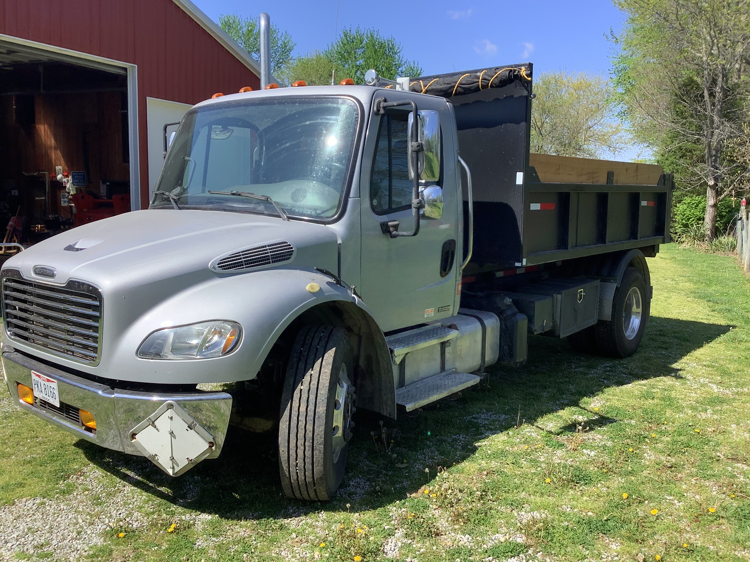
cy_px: 281
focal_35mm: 31
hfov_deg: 58.4
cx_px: 375
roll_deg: -2.0
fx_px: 672
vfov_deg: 45.4
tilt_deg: -7.6
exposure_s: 1/741
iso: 25
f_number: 2.4
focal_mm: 3.3
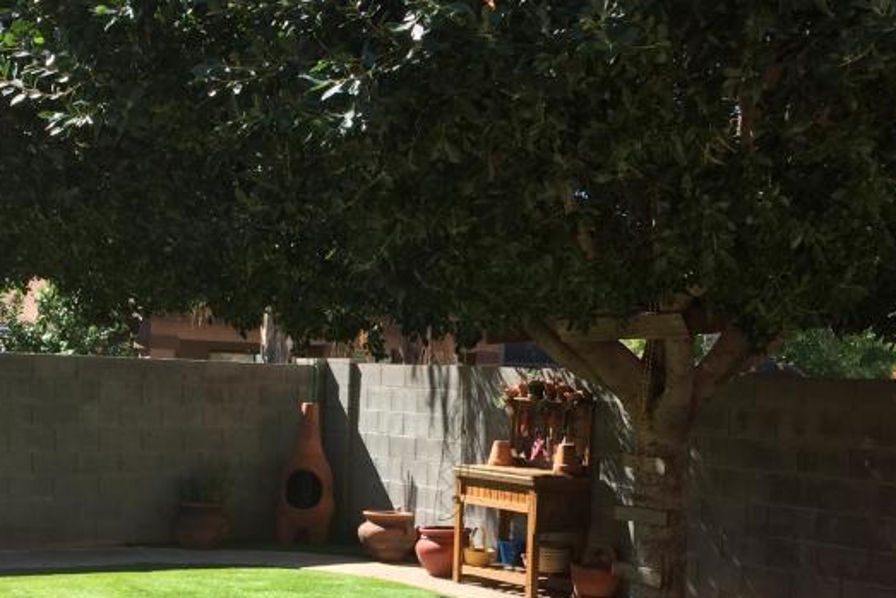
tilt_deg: -5.2
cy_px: 507
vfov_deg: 22.6
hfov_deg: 33.8
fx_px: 1469
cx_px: 372
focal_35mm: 59
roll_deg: -1.6
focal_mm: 4.15
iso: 32
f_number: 2.2
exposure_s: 1/648
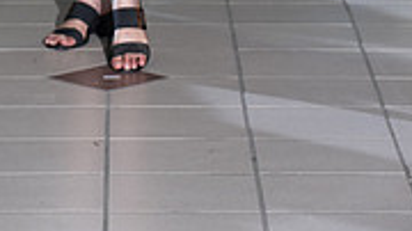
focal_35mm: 294
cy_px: -272
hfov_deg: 7.3
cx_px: 105
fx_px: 3210
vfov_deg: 4.1
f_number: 6.3
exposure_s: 1/160
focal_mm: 112
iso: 1250
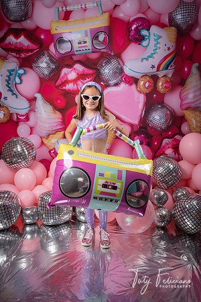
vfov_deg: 61.9
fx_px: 251
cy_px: 151
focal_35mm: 30
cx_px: 100
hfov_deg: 43.6
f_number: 4.5
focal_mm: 30
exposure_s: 1/200
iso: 64
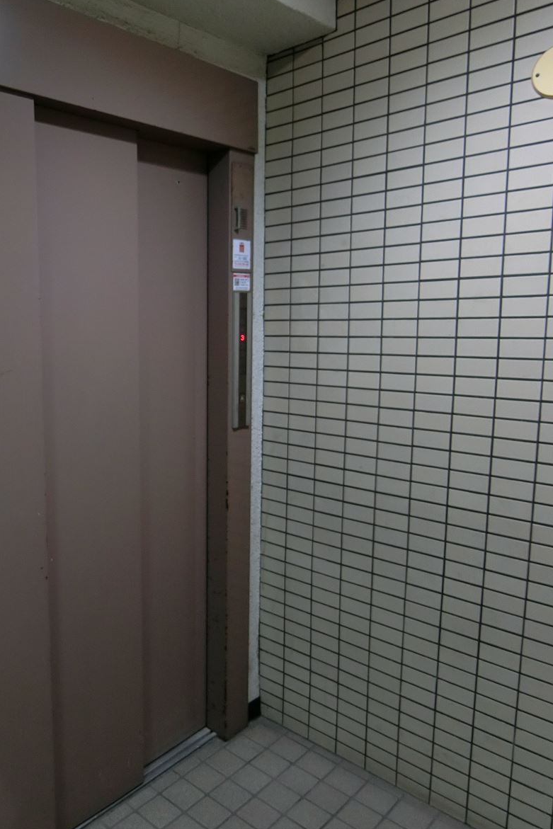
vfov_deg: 67.4
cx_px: 112
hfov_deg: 45.5
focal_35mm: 27
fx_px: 622
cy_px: 406
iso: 250
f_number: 2.7
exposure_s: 1/6
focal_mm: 4.06
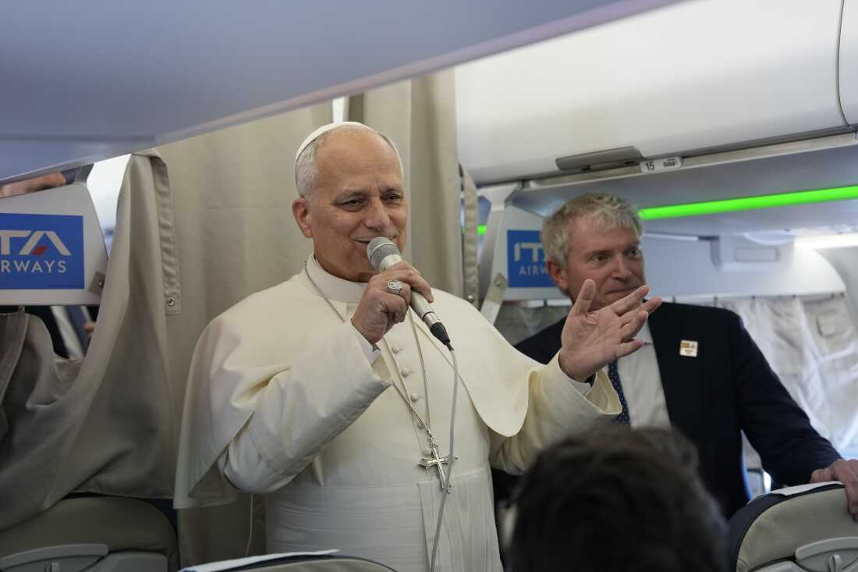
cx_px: 429
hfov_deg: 36.3
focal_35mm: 55
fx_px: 1311
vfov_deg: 24.6
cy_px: 286
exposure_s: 1/400
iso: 2000
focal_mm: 55
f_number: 3.2
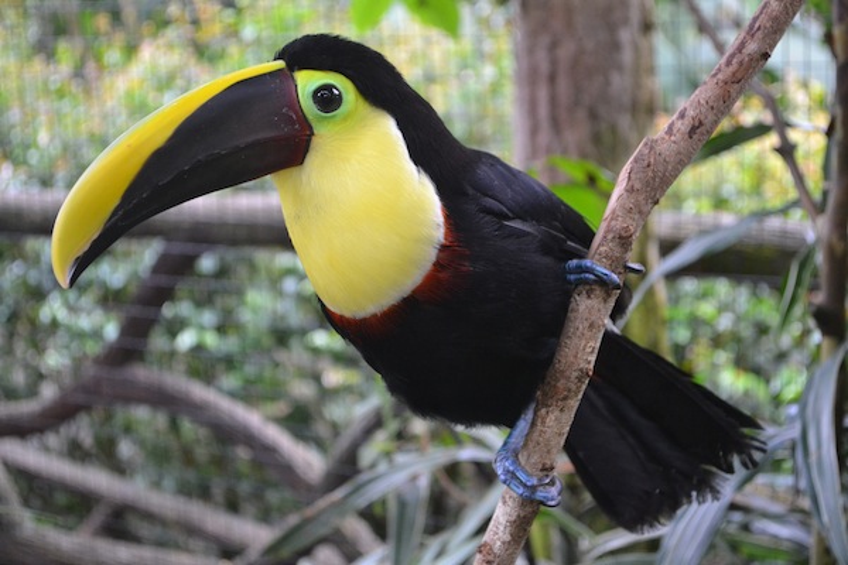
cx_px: 424
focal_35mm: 68
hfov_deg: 29.9
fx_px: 1590
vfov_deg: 20.2
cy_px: 282
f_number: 5.3
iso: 2000
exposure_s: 1/60
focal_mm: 45
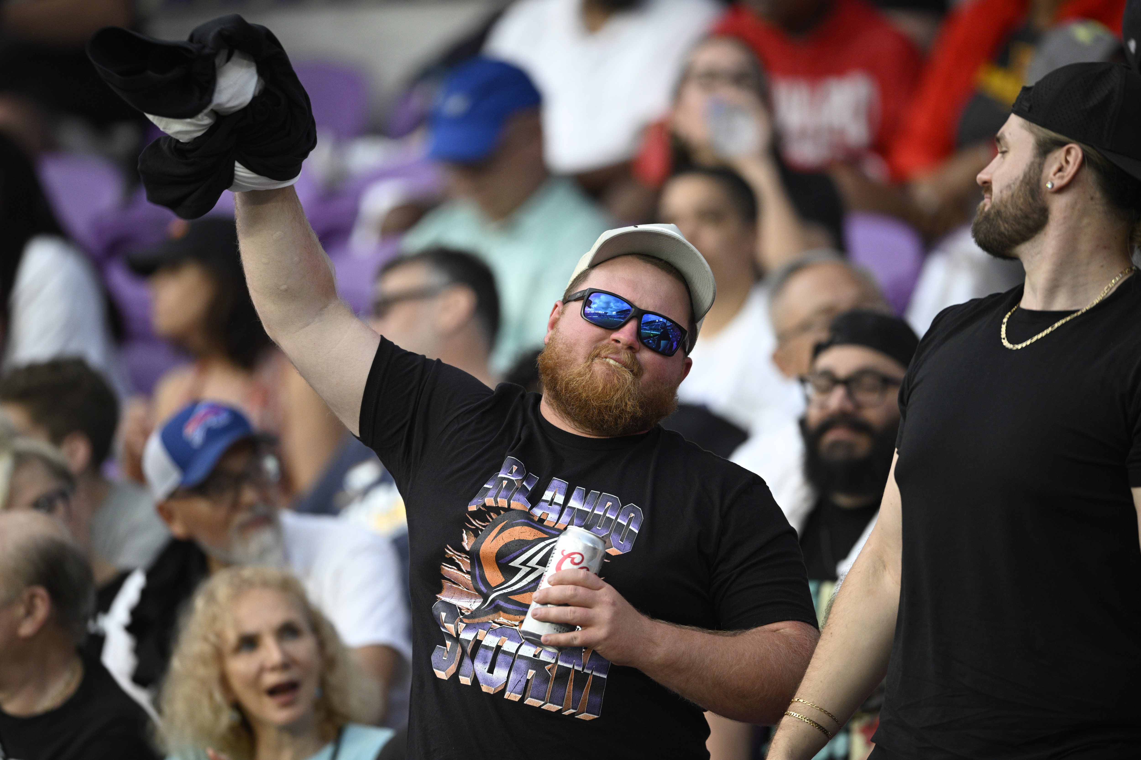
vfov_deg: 3.4
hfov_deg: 5.2
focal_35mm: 400
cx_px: 570
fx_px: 12676
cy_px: 380
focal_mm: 400
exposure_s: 1/1250
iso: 1250
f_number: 2.8
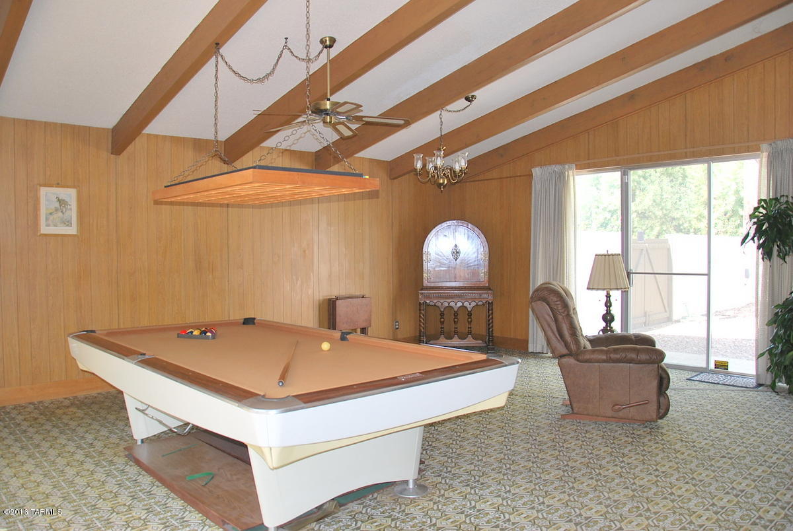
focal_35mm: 27
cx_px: 396
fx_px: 596
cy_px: 266
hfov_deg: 67.3
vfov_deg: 48.1
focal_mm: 18
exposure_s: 1/100
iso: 200
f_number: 3.5
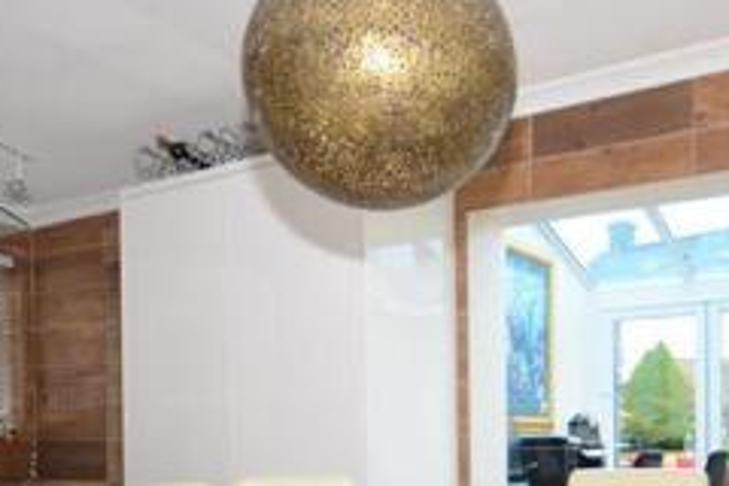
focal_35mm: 41
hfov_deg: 47.4
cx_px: 392
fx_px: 830
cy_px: 445
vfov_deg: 31.0
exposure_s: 1/13
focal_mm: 10
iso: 200
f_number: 5
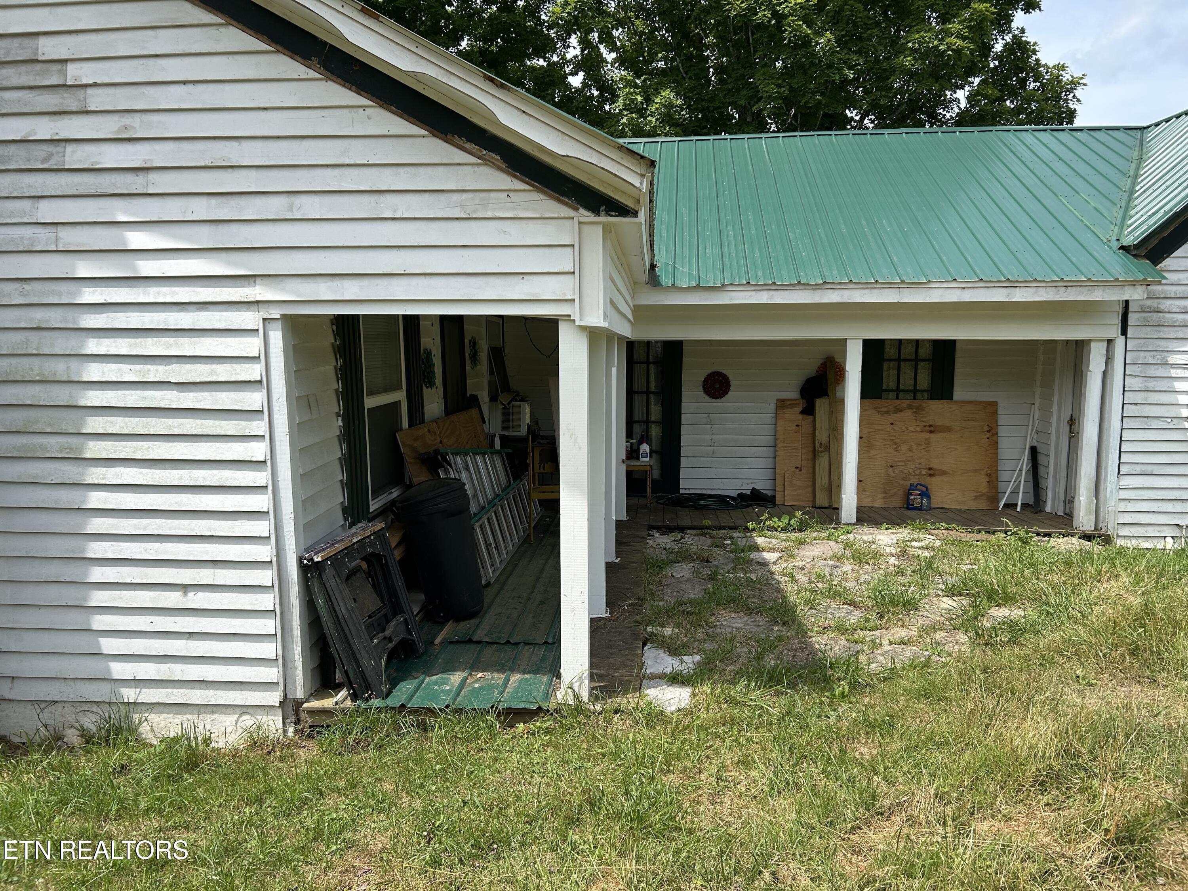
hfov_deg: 67.3
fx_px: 892
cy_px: 446
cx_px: 594
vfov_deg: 53.1
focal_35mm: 26
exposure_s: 1/3165
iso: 50
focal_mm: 5.7
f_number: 1.5
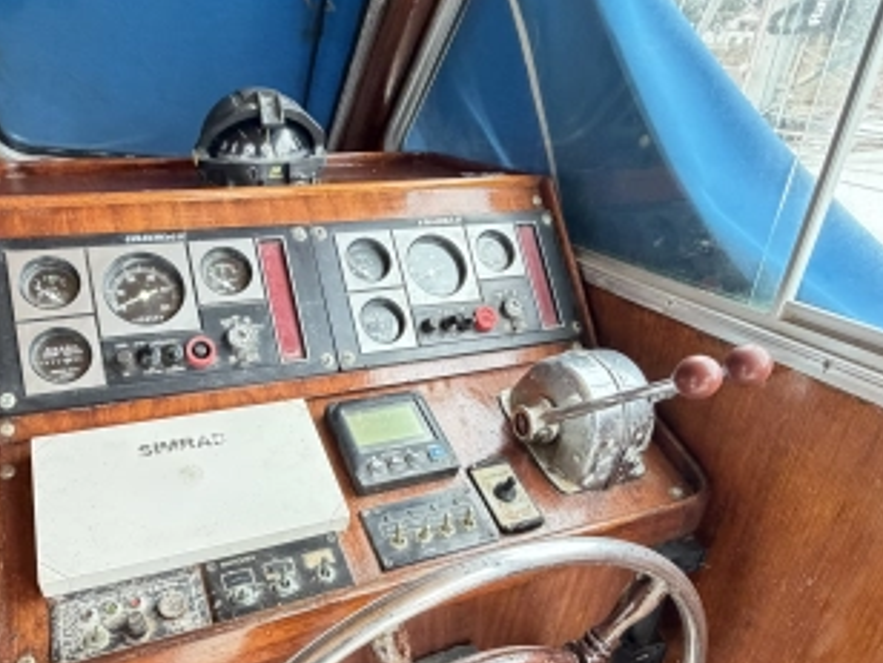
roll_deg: -1.9
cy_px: 429
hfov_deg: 68.9
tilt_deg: -29.2
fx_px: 638
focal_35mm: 25
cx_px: 364
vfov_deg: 54.0
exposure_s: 1/60
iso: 500
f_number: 2.2
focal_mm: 2.22
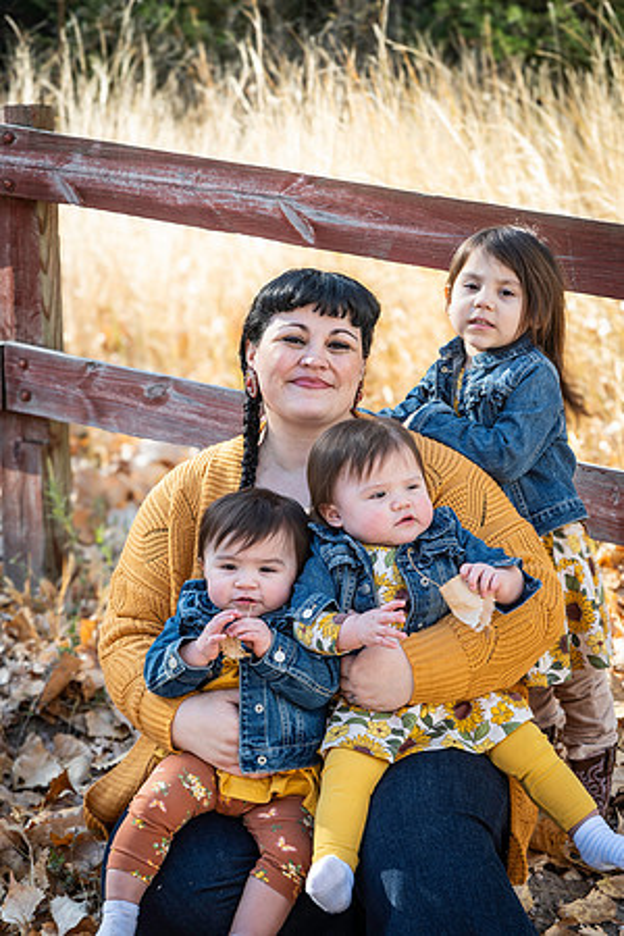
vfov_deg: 28.8
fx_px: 1820
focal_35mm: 70
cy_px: 468
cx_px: 312
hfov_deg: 19.5
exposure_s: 1/125
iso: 100
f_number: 5
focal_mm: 70
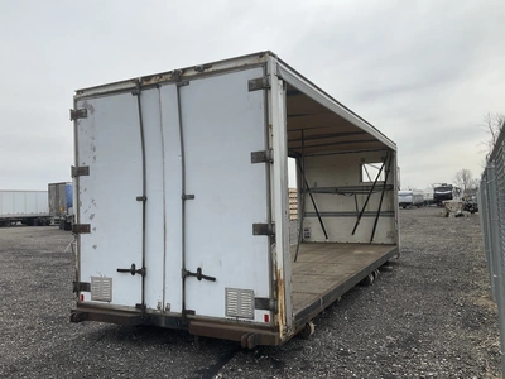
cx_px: 252
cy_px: 190
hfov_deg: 61.7
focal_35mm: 29
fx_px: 423
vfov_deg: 48.2
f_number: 1.8
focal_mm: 3
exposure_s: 1/2667
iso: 25
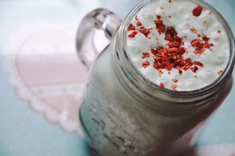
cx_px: 118
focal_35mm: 158
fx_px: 1028
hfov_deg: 13.0
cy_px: 78
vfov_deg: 8.7
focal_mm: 105
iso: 400
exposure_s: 1/100
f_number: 5.6
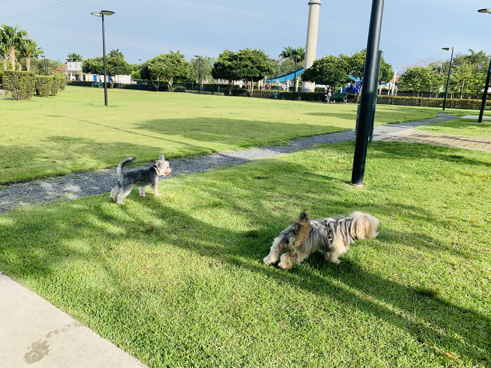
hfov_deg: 67.3
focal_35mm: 26
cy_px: 184
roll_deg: -3.4
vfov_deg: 53.1
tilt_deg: -12.6
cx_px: 246
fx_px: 369
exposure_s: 1/879
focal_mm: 4.25
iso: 25
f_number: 1.8
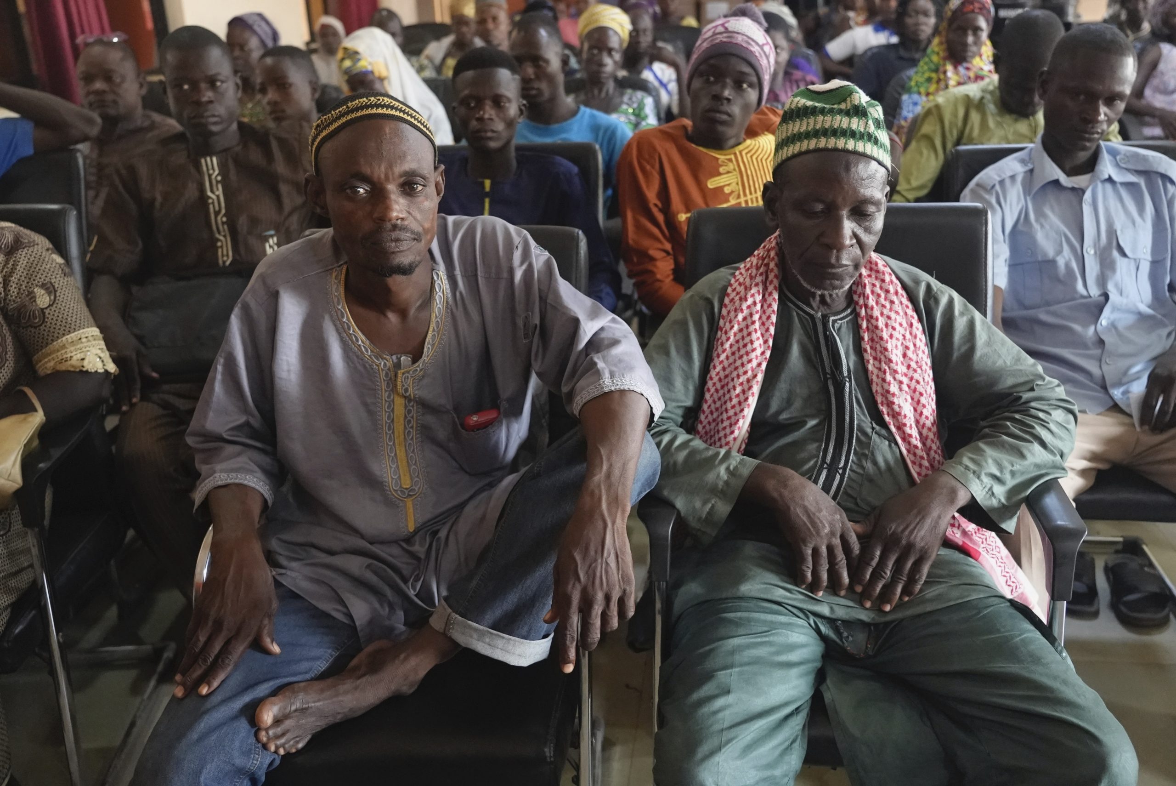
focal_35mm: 33
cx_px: 588
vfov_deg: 40.0
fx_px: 1079
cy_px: 393
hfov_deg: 57.2
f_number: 4
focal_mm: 33
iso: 10000
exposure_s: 1/160
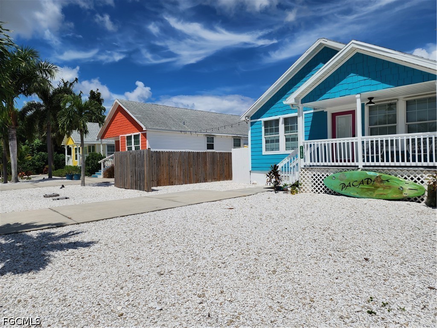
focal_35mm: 23
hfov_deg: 73.9
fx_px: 290
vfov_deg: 58.9
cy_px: 164
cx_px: 218
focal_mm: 6.4
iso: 12
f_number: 1.8
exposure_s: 1/3852
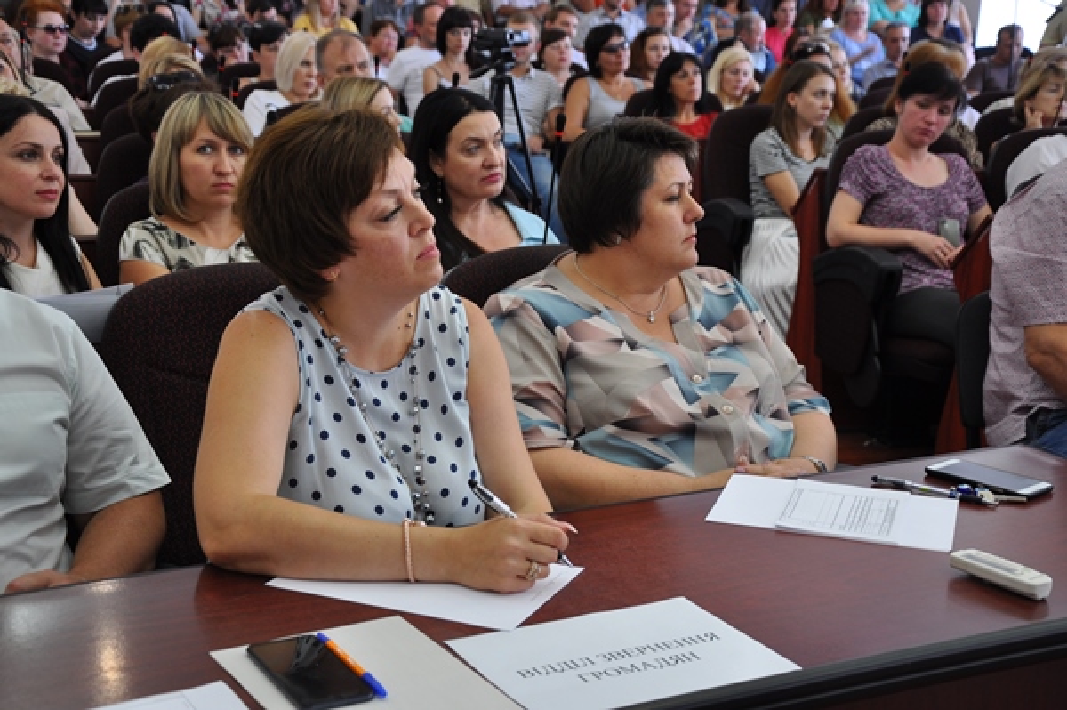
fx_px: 1688
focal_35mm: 57
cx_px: 534
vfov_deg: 23.7
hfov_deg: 35.1
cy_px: 355
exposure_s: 1/20
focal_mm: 38
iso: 400
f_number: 4.5
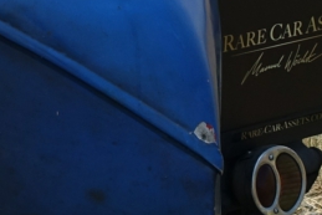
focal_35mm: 269
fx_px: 2407
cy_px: -101
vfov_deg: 5.1
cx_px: -373
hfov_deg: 7.3
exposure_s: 1/160
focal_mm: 15.74
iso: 125
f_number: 4
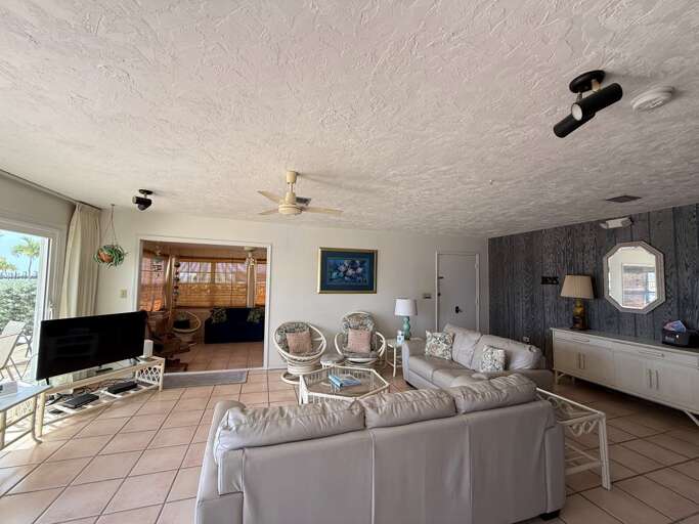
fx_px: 283
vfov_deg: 85.7
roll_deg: -1.2
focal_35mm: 14
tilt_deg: +4.1
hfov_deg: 102.1
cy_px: 262
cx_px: 350
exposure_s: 1/116
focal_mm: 2.22
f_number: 2.2
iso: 50
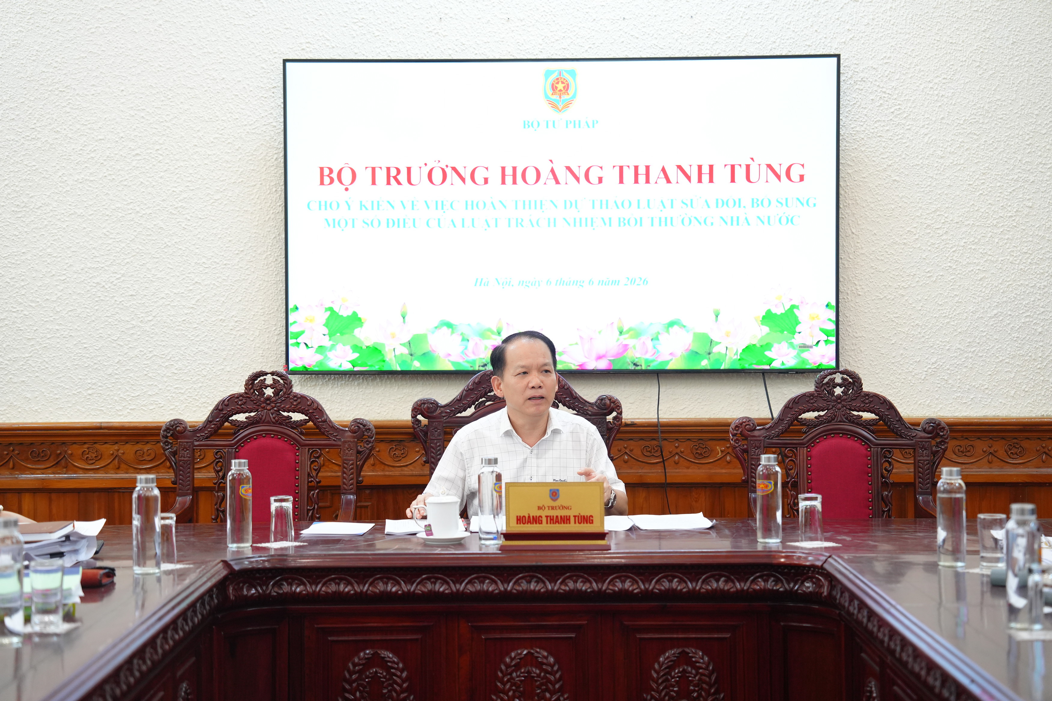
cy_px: 350
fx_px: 2045
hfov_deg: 28.8
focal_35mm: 70
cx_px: 526
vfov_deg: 19.5
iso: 2000
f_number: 2.8
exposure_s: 1/250
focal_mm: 70
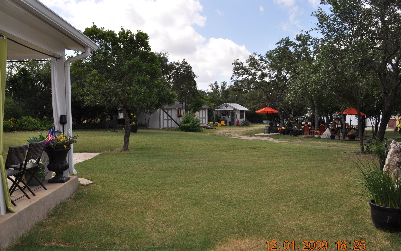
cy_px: 130
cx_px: 201
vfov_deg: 44.5
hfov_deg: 66.5
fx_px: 306
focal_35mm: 28
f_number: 10
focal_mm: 18
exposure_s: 1/200
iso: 200
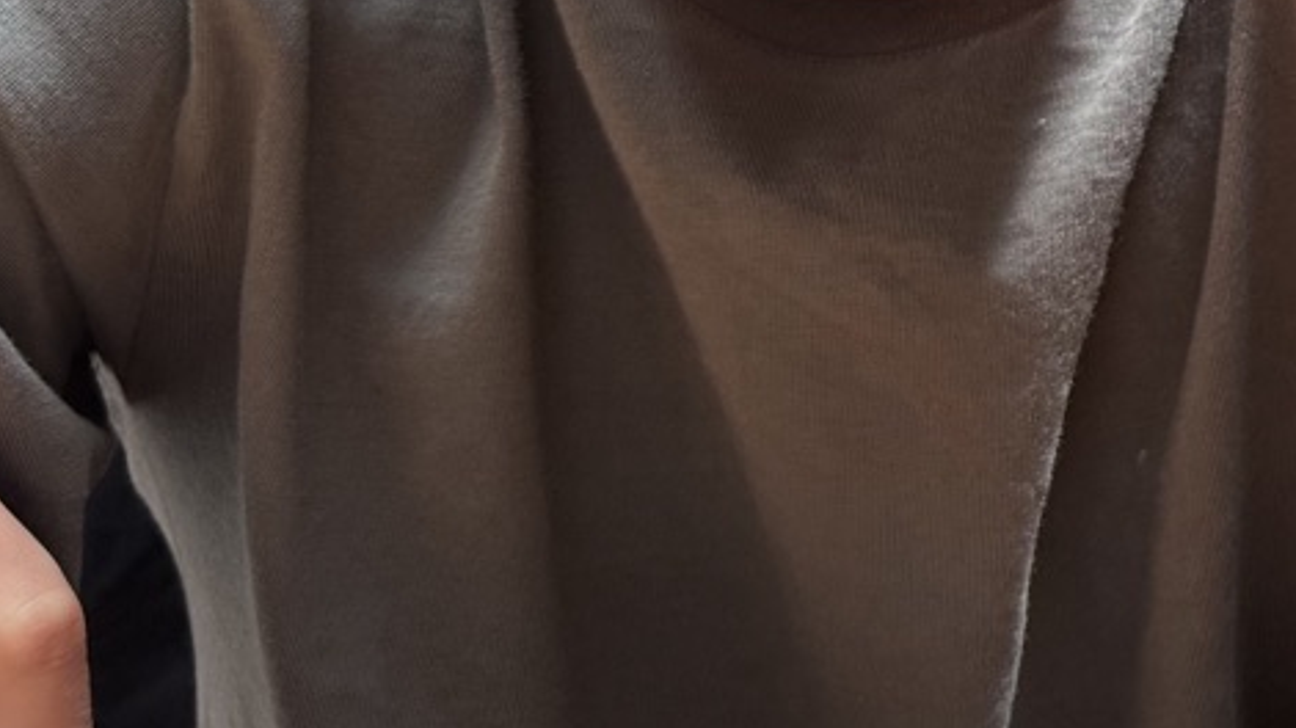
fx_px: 3057
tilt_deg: -1.4
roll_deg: +0.1
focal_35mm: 89
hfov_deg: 21.0
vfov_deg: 12.6
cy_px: -477
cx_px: 1825
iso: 80
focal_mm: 6.76
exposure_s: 1/501
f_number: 1.78
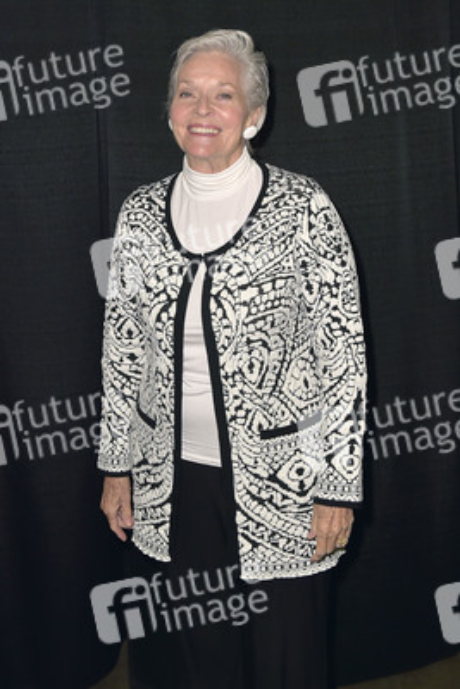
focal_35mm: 38
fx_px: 728
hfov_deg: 35.1
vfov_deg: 50.7
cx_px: 230
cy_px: 344
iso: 400
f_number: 4
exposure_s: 1/320
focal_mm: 38
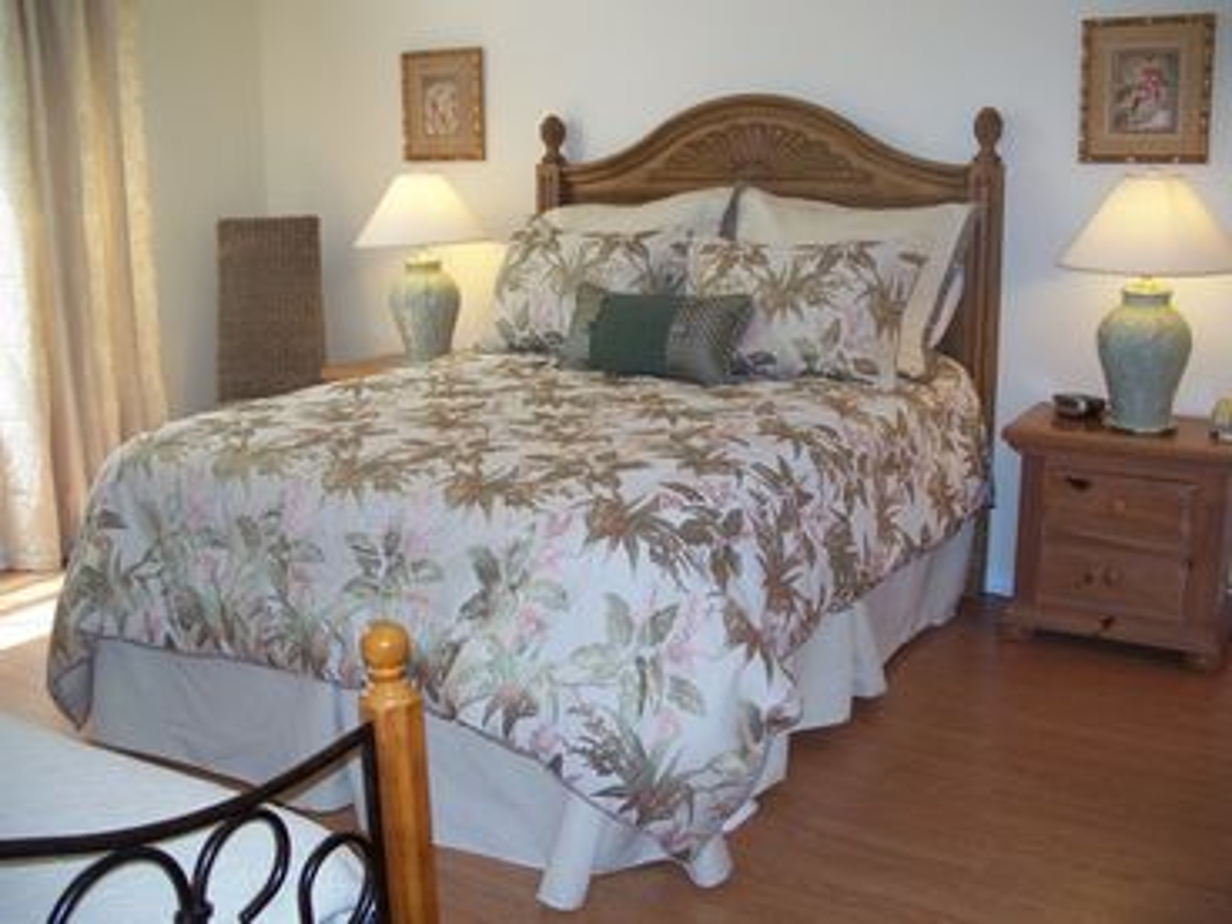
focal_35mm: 37
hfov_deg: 50.1
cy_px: 462
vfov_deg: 38.7
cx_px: 616
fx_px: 1317
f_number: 2.8
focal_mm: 7.8
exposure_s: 1/60
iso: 125
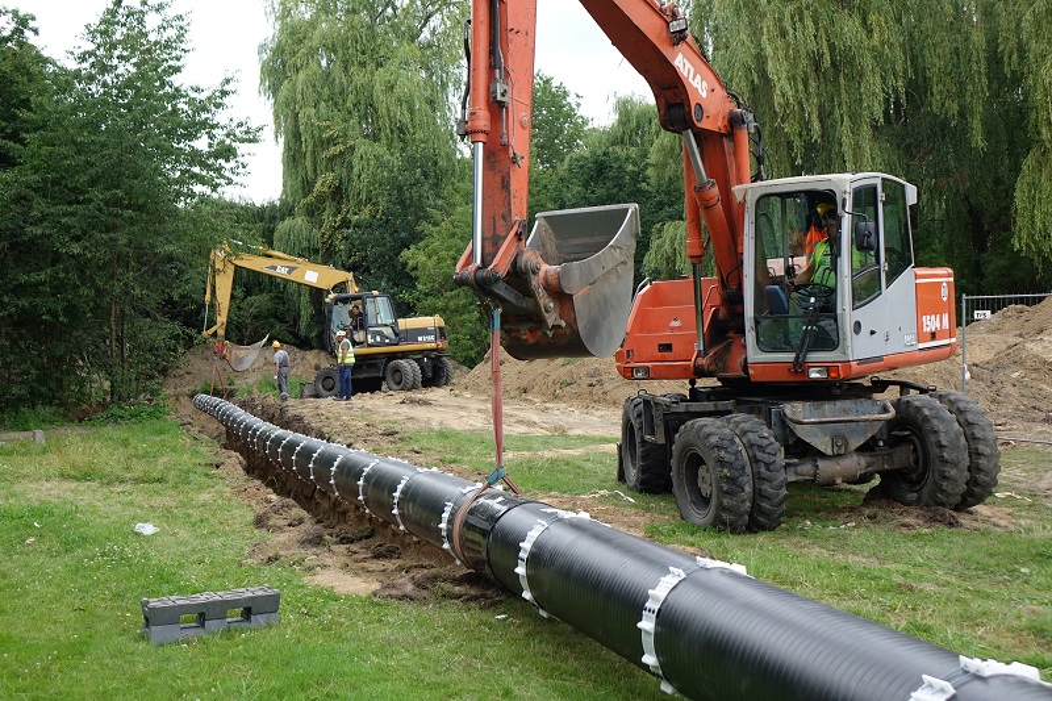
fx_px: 1432
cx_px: 526
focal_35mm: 49
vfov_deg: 27.5
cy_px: 350
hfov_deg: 40.4
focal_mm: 17.83
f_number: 2.8
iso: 125
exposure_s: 1/200
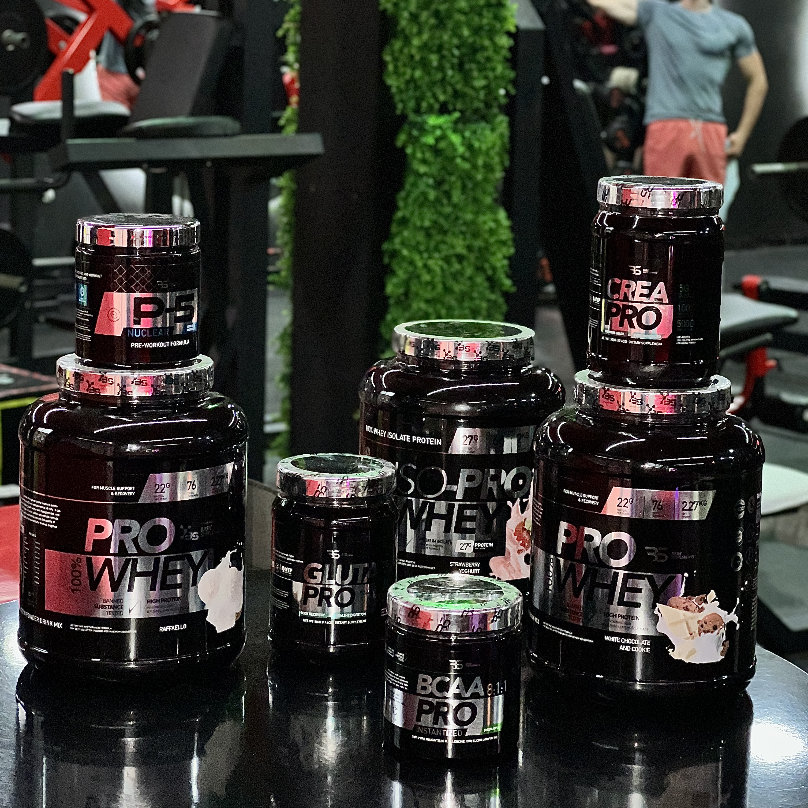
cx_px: 404
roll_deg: -1.2
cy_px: 308
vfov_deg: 19.1
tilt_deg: -6.9
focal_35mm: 91
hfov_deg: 19.1
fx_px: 2403
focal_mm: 9
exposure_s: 1/34
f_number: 2.8
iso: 320
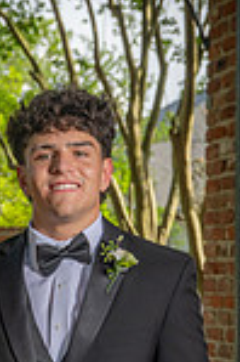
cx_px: 44
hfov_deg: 11.0
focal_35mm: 124
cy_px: 500
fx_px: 1243
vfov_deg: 15.5
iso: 100
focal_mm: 41
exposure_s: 1/160
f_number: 5.6
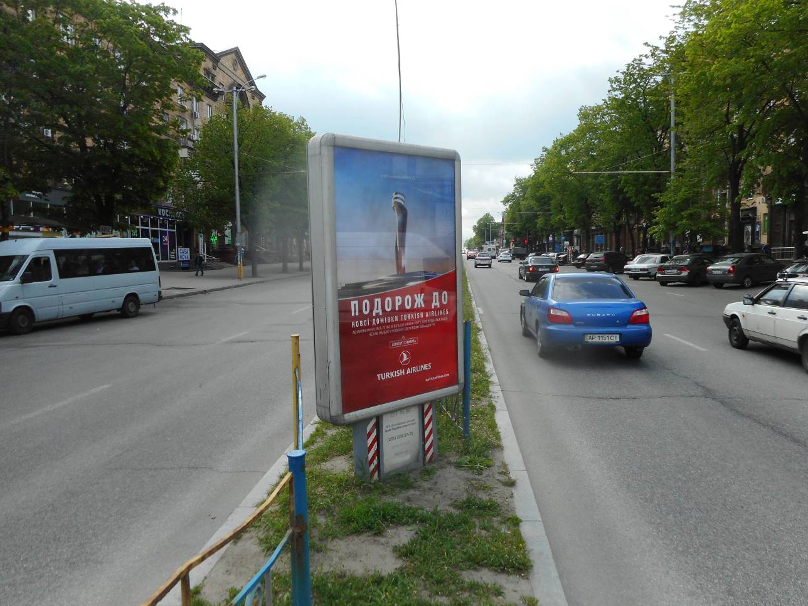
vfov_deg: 54.9
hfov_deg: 69.4
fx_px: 584
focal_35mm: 25
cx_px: 404
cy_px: 303
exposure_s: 1/320
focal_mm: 4.5
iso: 80
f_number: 3.7
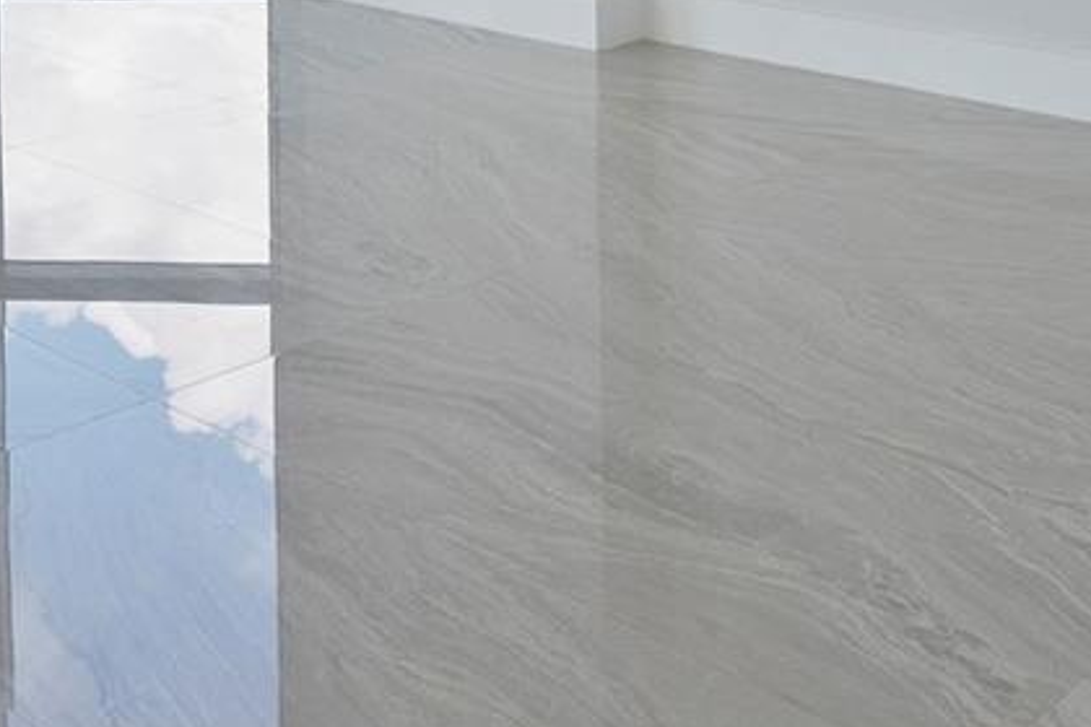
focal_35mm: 61
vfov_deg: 18.9
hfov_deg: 32.0
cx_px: 218
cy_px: -434
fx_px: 1848
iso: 320
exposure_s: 1/400
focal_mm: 16
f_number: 8
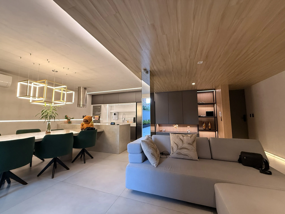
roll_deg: -0.1
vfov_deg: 85.7
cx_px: 142
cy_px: 107
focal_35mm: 14
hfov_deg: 102.1
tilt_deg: +6.2
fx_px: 115
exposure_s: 1/60
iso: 250
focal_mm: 2.22
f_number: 2.2
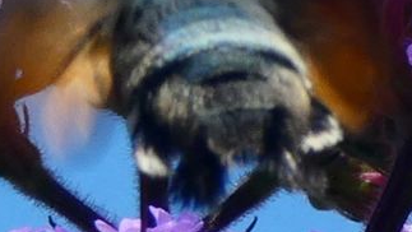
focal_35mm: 658
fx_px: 7191
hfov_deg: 3.3
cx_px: 233
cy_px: 74
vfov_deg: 1.8
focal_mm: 41.1
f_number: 5.5
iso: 80
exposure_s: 1/250
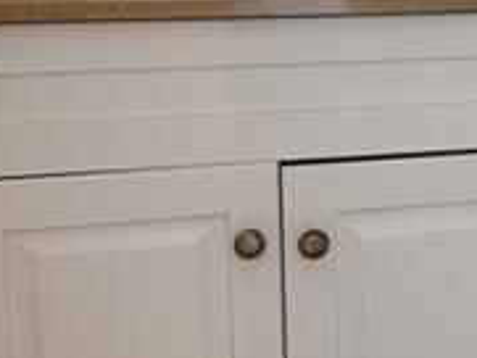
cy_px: 61
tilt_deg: -5.2
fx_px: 1406
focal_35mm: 102
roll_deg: +1.6
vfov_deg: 14.4
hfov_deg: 17.5
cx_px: 698
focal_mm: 6.76
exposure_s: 1/60
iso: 250
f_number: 1.78
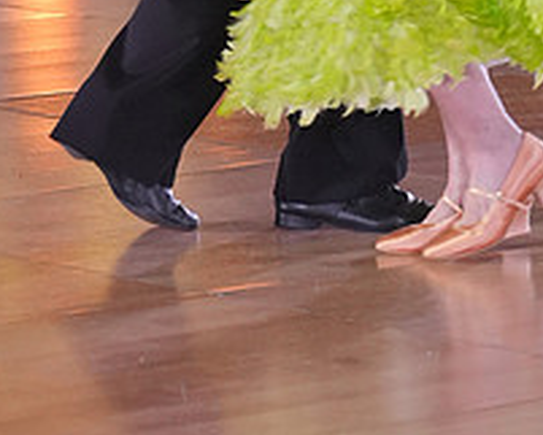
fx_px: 6013
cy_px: -313
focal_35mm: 374
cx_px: 423
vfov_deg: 4.1
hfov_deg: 5.2
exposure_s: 1/400
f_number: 4
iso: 1600
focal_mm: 92
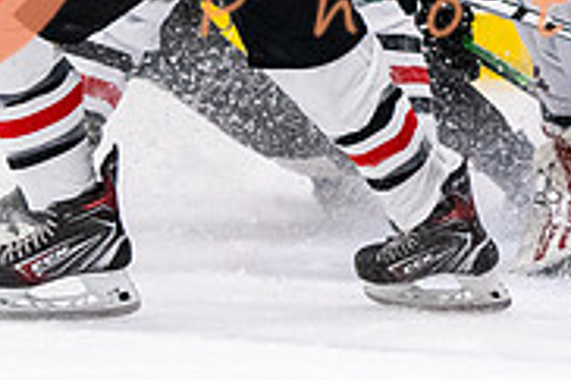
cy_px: -167
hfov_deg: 2.9
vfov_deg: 1.9
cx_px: 847
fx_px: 11267
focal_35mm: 711
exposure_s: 1/640
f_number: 2.8
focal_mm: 105
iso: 2200
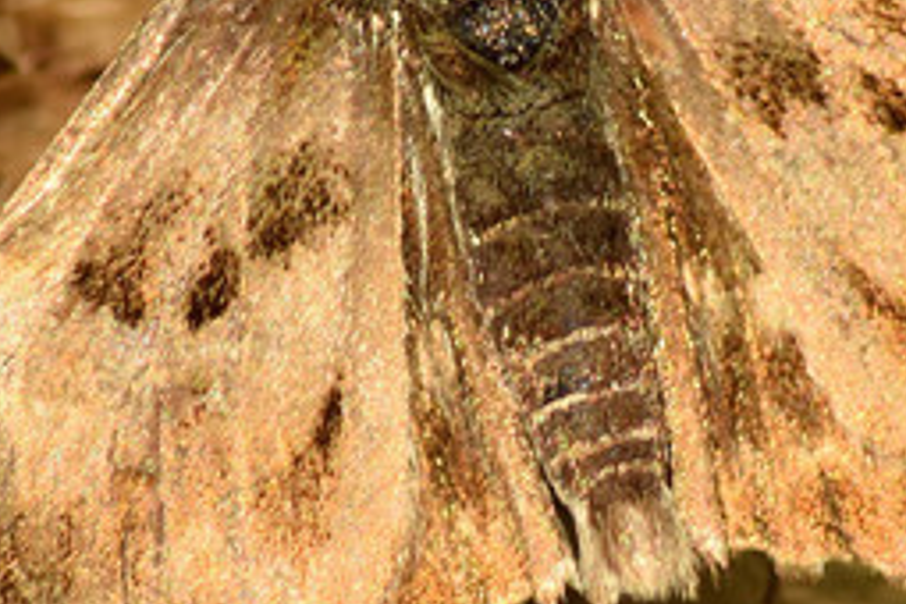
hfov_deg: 1.2
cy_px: 131
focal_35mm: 1691
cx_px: 455
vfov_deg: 0.8
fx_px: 42554
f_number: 20
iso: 400
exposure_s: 1/320
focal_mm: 300
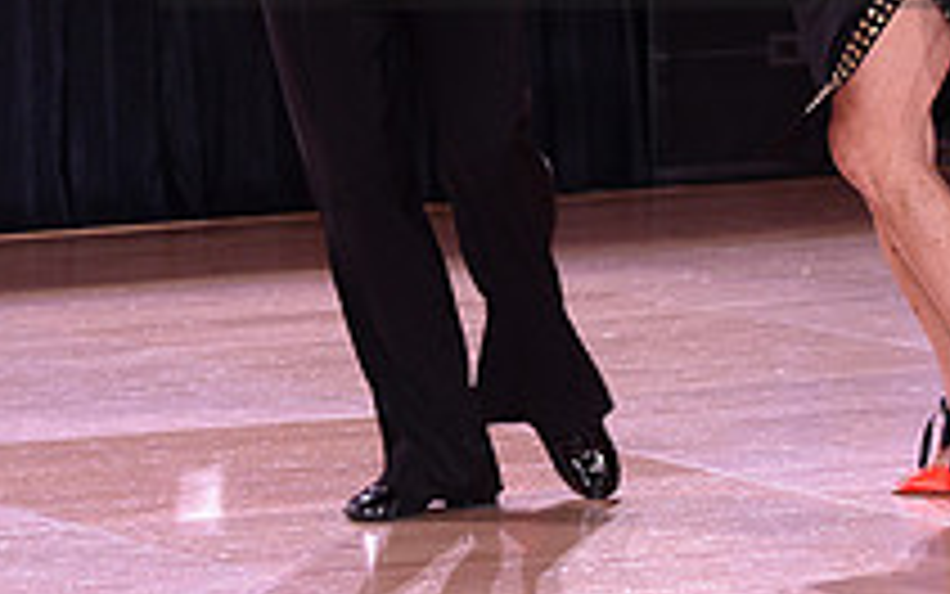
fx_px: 9064
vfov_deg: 3.7
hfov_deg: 6.0
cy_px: -110
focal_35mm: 350
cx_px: 648
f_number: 4.5
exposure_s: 1/250
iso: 1600
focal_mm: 125
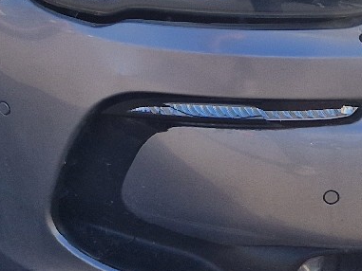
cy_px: -140
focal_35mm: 116
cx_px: 113
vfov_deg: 12.2
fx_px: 1213
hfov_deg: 16.9
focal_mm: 5.4
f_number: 1.8
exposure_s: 1/1667
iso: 50
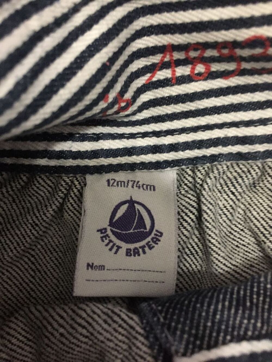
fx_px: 304
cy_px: 181
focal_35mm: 29
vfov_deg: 61.7
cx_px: 136
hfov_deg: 48.2
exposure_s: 1/17
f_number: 2.2
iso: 320
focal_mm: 4.15
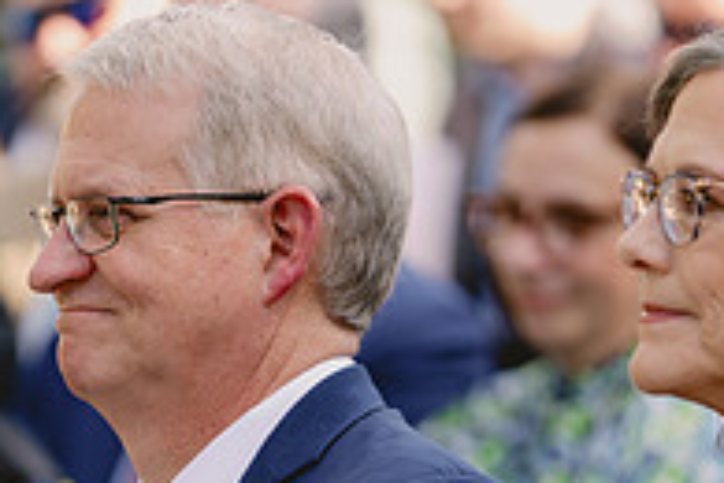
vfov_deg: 2.3
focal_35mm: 596
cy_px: 619
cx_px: 200
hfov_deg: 3.5
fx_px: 11985
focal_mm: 200
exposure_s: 1/320
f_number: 2.8
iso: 200
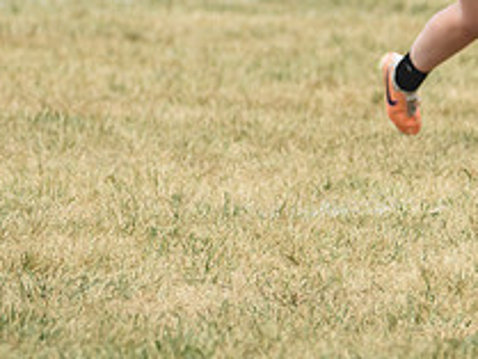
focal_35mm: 1399
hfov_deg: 1.4
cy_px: -23
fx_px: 19329
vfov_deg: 1.1
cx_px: 412
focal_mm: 350
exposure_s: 1/1000
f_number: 6
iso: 450
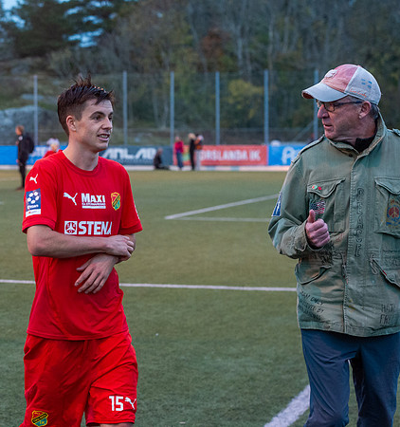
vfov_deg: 17.5
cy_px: 214
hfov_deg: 16.3
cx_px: 80
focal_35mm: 103
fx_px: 1386
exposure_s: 1/320
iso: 8000
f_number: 5
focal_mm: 78
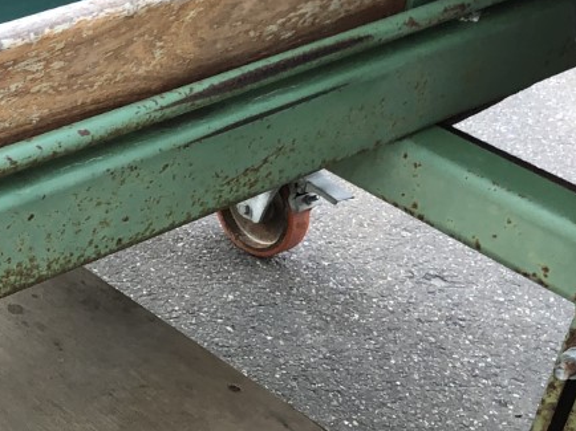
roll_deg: -1.2
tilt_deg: -33.0
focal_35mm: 93
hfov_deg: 19.0
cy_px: 194
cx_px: -243
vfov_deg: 15.9
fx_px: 1547
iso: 50
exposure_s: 1/120
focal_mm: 4
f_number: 1.8
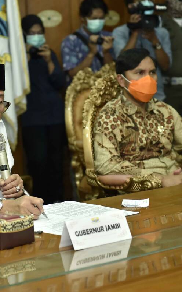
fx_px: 857
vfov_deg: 19.3
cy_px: 145
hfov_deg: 12.1
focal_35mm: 108
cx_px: 68
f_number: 3.5
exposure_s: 1/80
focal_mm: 70
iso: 1600
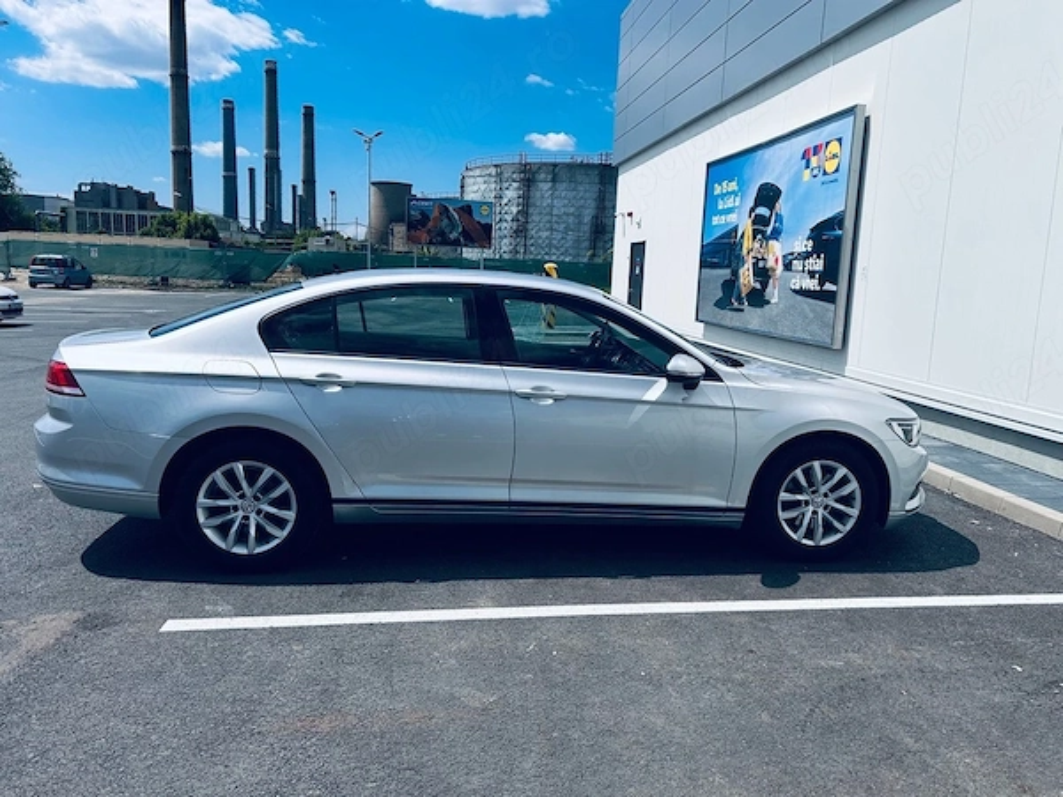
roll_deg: -1.1
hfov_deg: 67.3
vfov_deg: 53.1
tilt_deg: -8.8
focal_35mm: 26
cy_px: 398
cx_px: 532
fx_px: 798
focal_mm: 5.7
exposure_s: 1/8000
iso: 50
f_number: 1.5
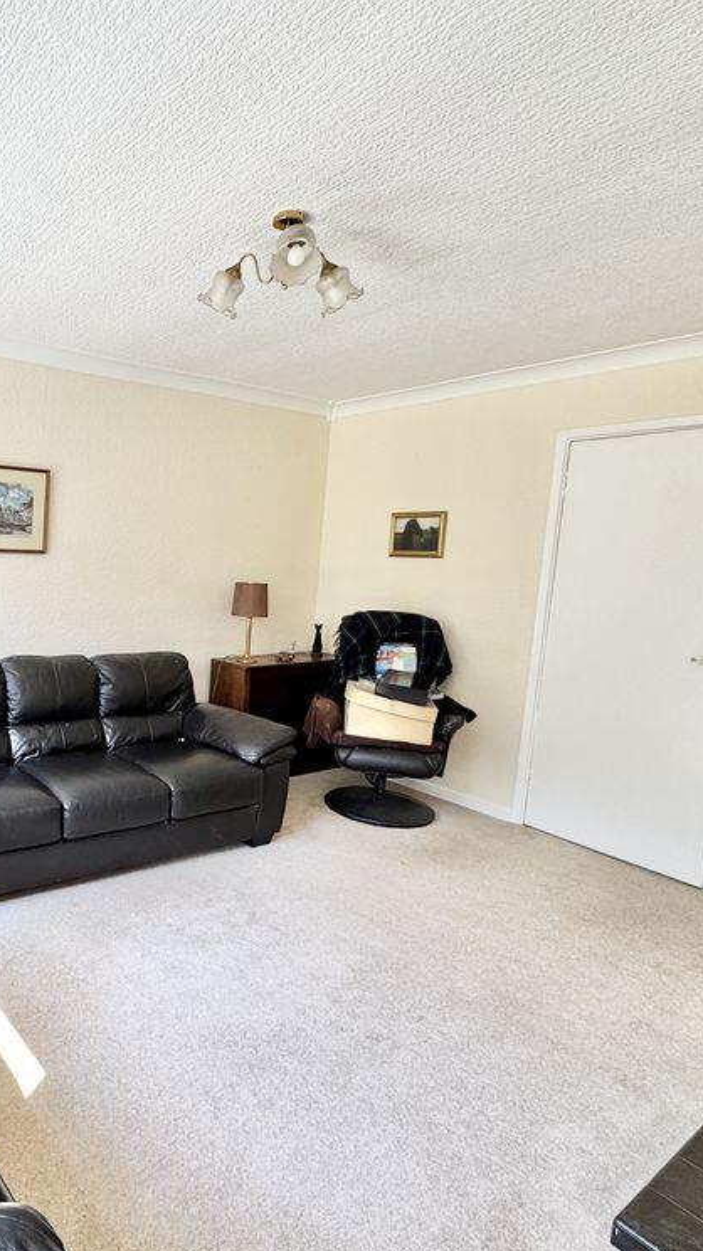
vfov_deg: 83.8
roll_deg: -1.7
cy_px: 641
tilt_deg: -7.2
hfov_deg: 48.7
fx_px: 697
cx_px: 89
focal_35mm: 21
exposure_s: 1/99
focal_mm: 2.22
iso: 40
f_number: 2.2
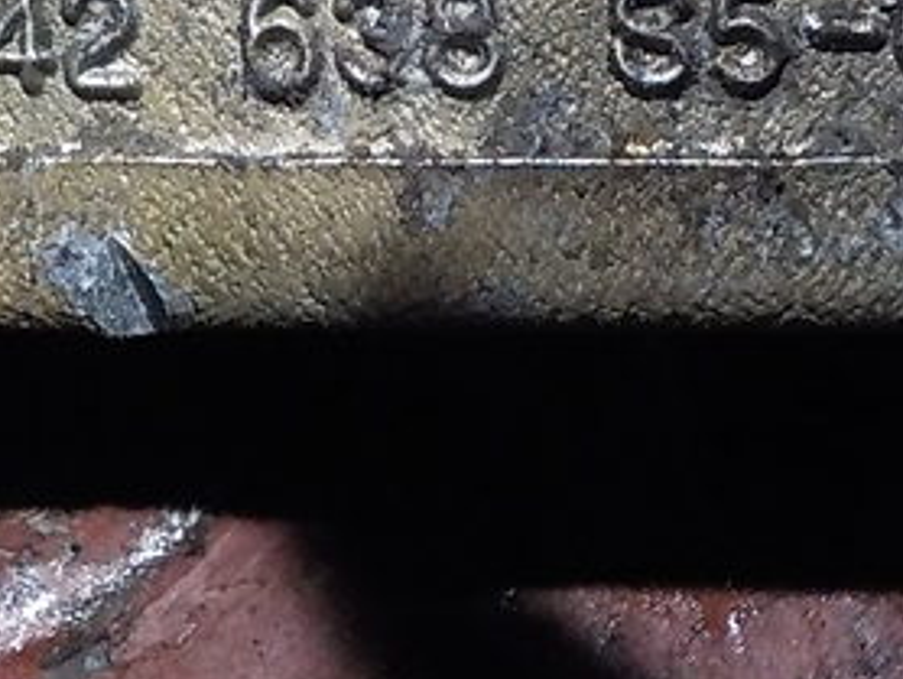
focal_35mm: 69
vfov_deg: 20.3
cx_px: 439
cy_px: -88
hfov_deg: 28.1
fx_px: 1802
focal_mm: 4.1
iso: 800
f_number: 3.3
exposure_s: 1/40
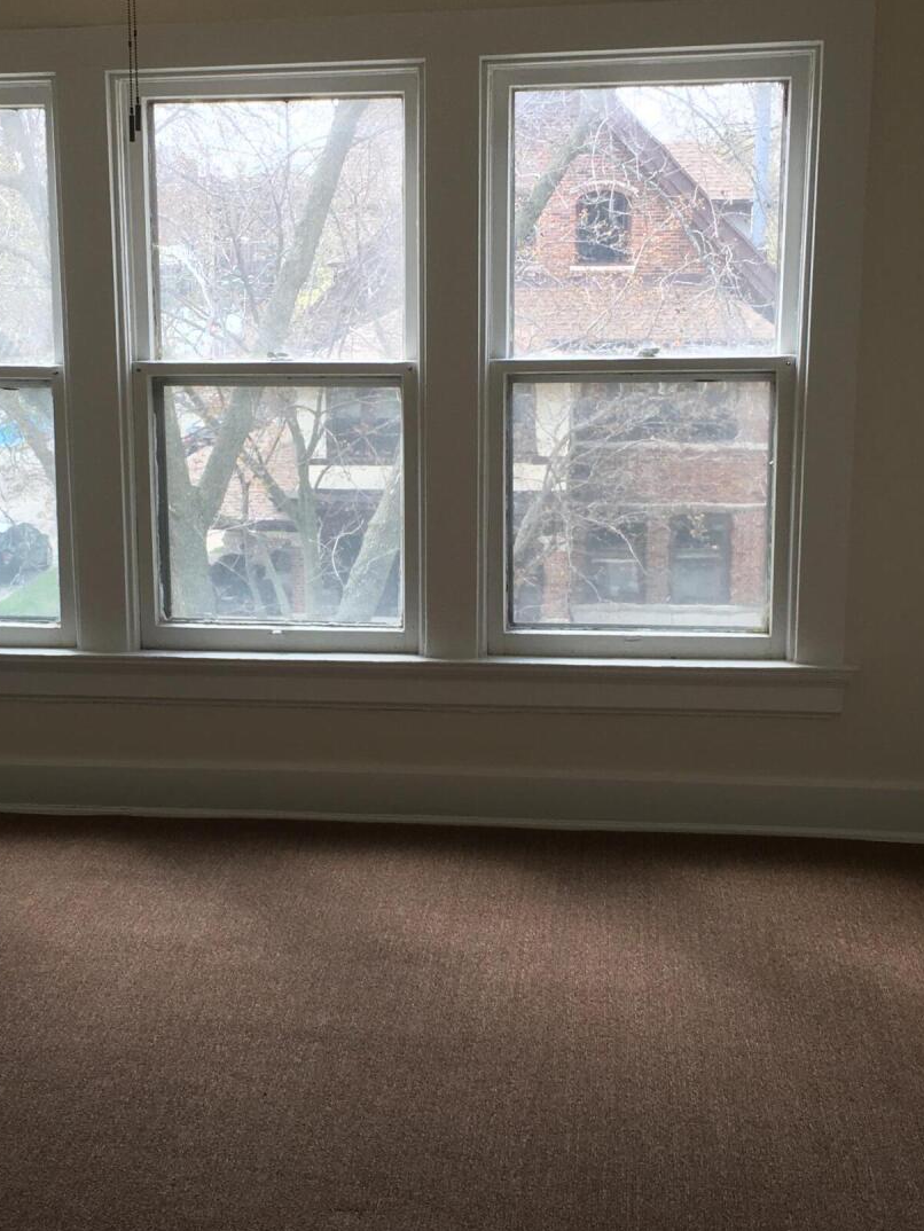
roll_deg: +1.0
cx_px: 292
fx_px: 1921
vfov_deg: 35.5
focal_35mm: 54
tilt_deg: -9.5
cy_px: 612
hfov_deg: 26.9
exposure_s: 1/120
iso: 25
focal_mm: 4.15
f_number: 2.2
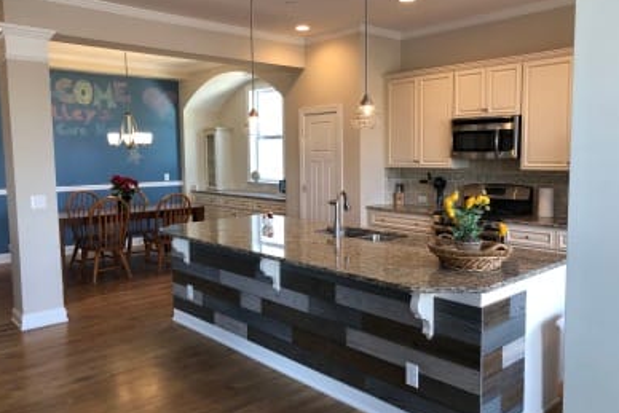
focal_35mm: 30
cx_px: 311
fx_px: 516
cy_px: 203
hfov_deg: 61.9
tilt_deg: -4.8
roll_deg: +1.1
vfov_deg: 43.6
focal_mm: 4
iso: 32
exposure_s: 1/24
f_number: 1.8
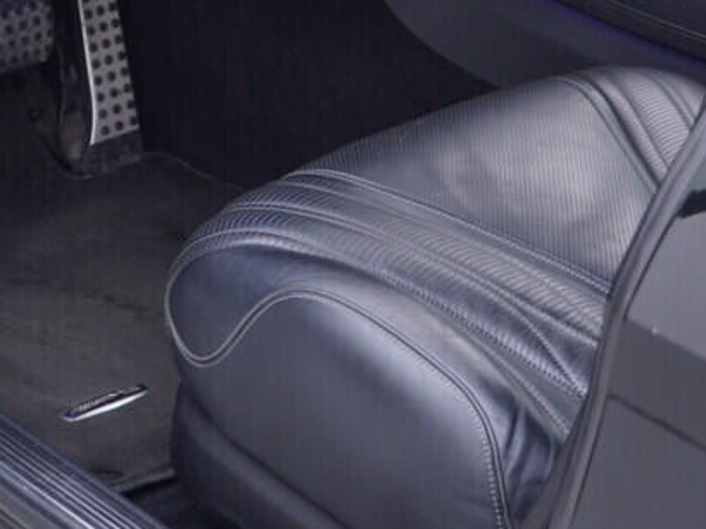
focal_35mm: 122
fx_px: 2486
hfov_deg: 15.6
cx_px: -112
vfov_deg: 11.9
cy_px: -111
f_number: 2.8
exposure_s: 1/40
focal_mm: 24
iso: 125
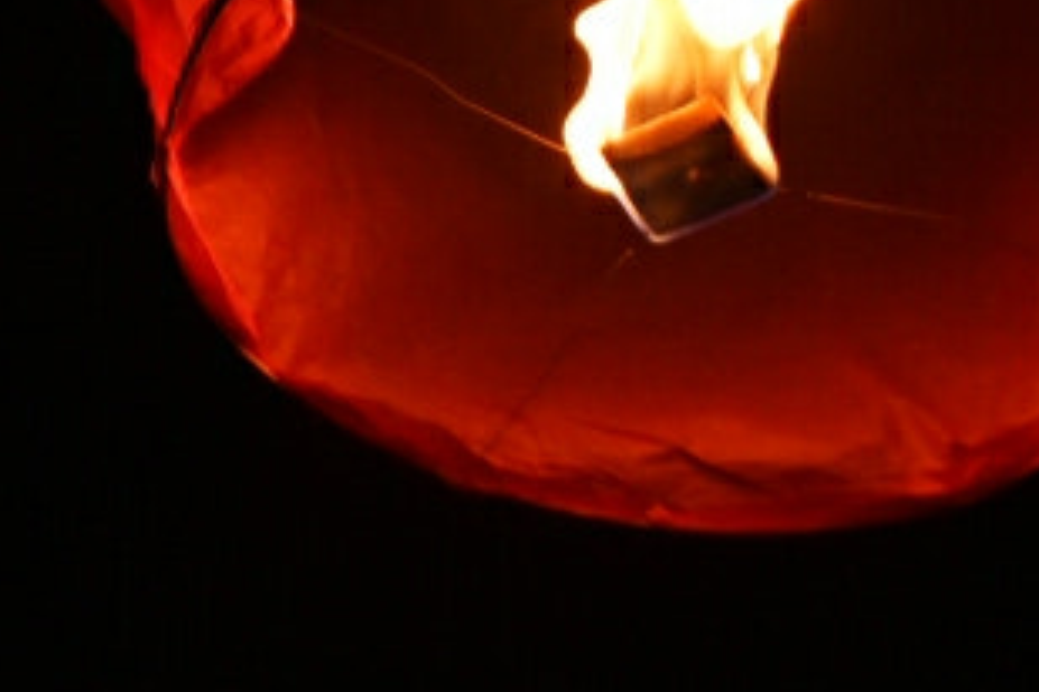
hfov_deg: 2.0
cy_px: -121
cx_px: 679
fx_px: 30215
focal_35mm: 1047
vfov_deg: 1.3
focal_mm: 200
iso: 640
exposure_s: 1/400
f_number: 2.8
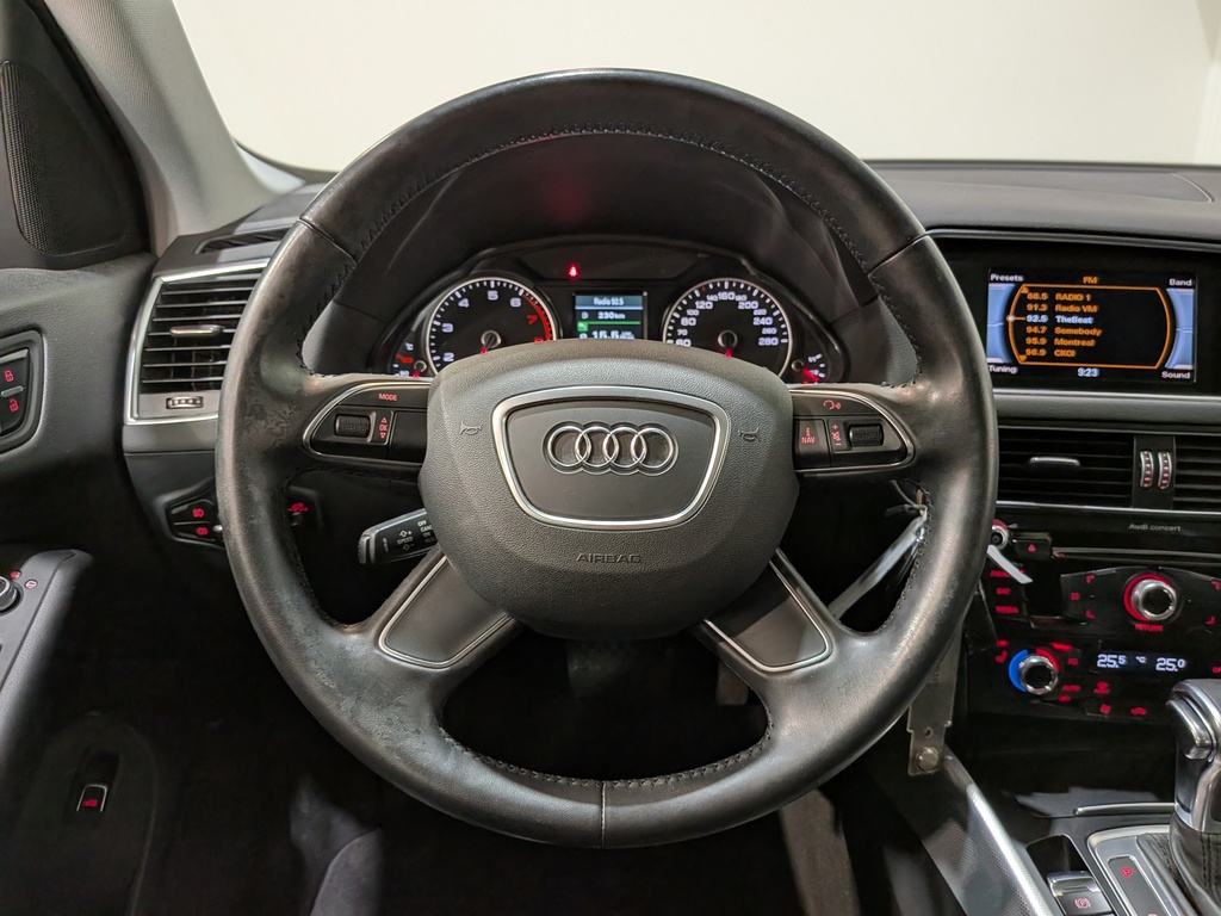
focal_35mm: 24
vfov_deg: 56.8
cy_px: 458
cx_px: 610
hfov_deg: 71.6
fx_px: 847
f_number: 1.7
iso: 93
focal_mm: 4.53
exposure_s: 1/60
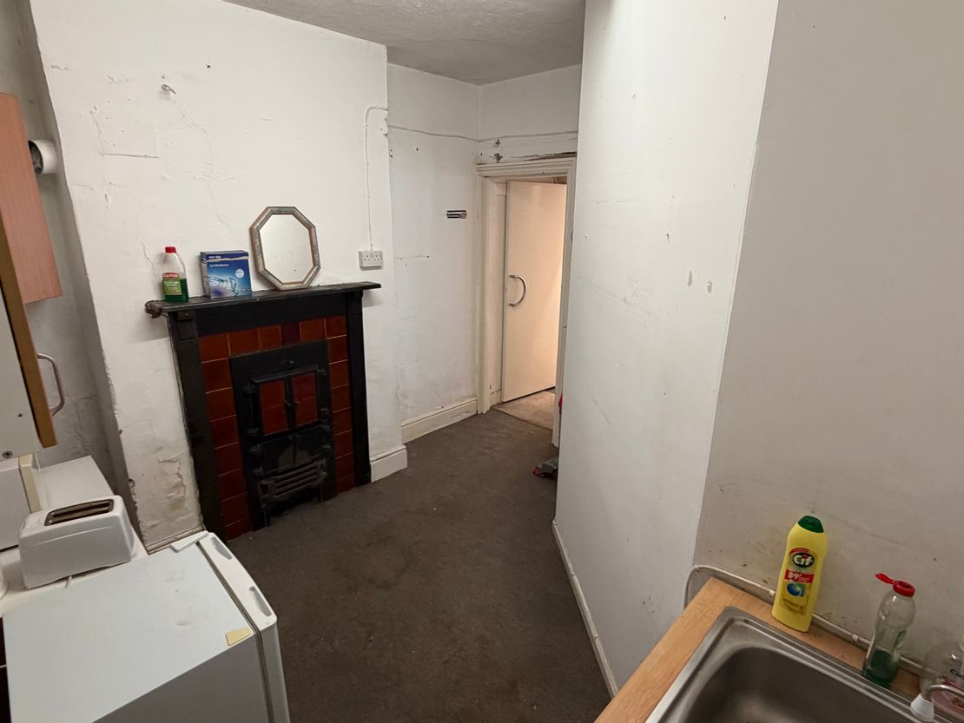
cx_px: 482
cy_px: 362
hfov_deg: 102.1
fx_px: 390
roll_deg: -0.1
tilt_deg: -16.1
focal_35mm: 14
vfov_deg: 85.7
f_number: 2.2
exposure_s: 1/100
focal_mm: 2.22
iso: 320
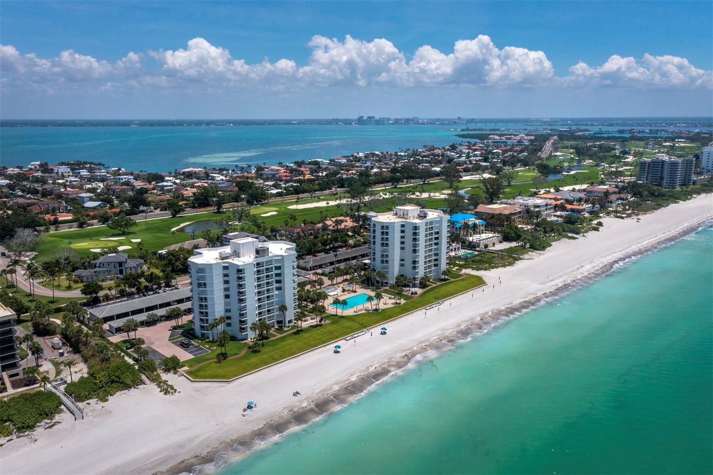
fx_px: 554
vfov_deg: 46.4
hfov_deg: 65.5
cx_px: 356
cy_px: 238
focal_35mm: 28
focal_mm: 10.26
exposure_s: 1/1250
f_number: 8
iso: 100
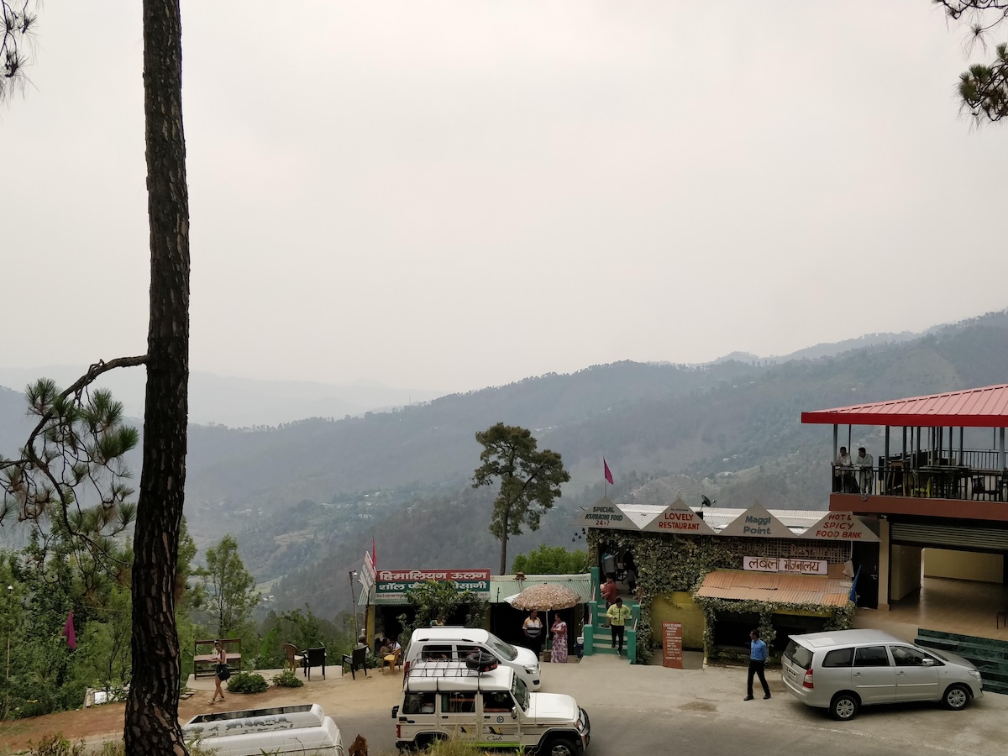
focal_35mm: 28
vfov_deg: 49.6
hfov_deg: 63.4
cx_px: 507
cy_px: 433
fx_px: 815
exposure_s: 1/660
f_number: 1.7
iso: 200
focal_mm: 4.1
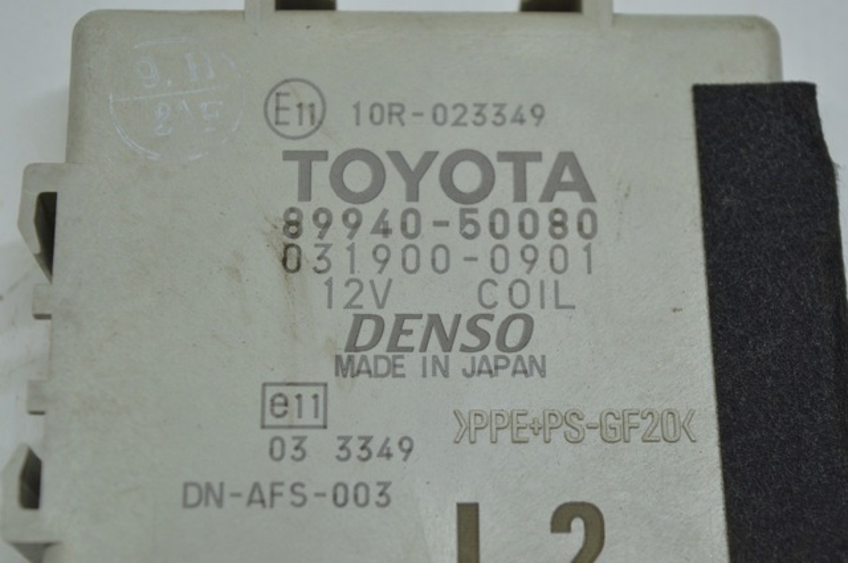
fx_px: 1941
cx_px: 424
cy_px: 282
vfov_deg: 16.5
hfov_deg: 24.6
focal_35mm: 82
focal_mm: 55
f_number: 5.6
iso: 400
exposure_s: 1/60
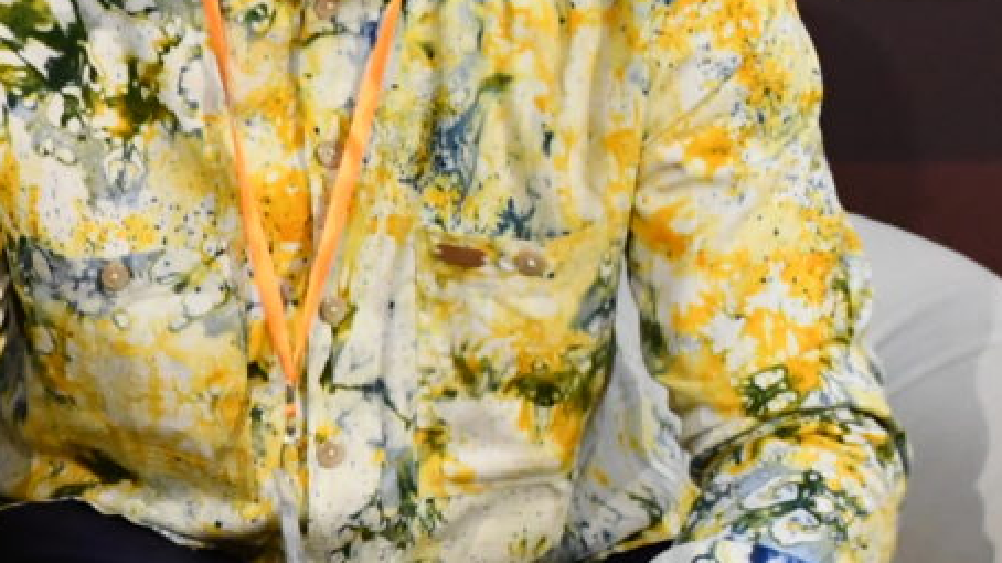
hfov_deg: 8.7
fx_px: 6401
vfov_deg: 5.0
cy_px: 485
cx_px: -541
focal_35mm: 241
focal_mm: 34
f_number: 4.2
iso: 2800
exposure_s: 1/125
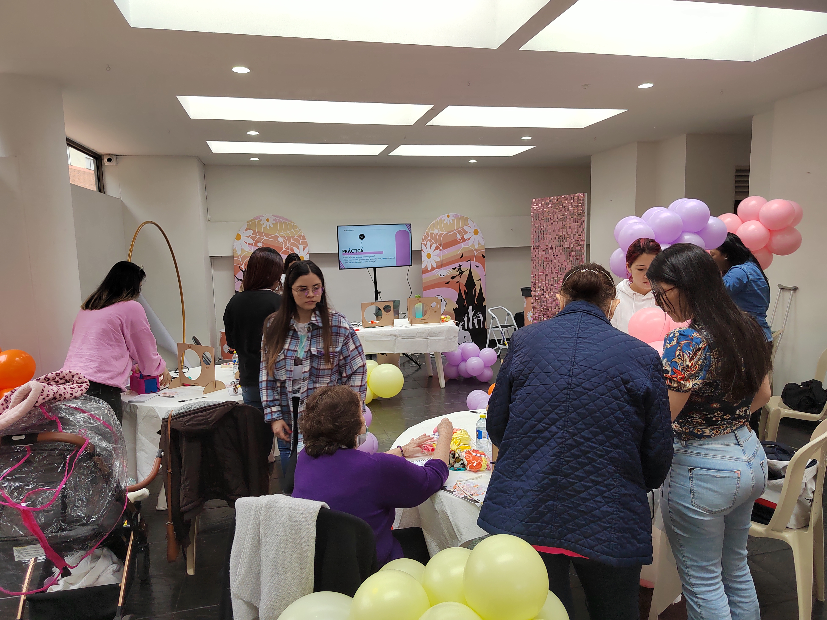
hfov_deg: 73.9
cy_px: 310
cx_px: 414
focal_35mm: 23
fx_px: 549
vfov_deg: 58.9
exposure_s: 1/100
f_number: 1.9
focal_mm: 5.52
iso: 156
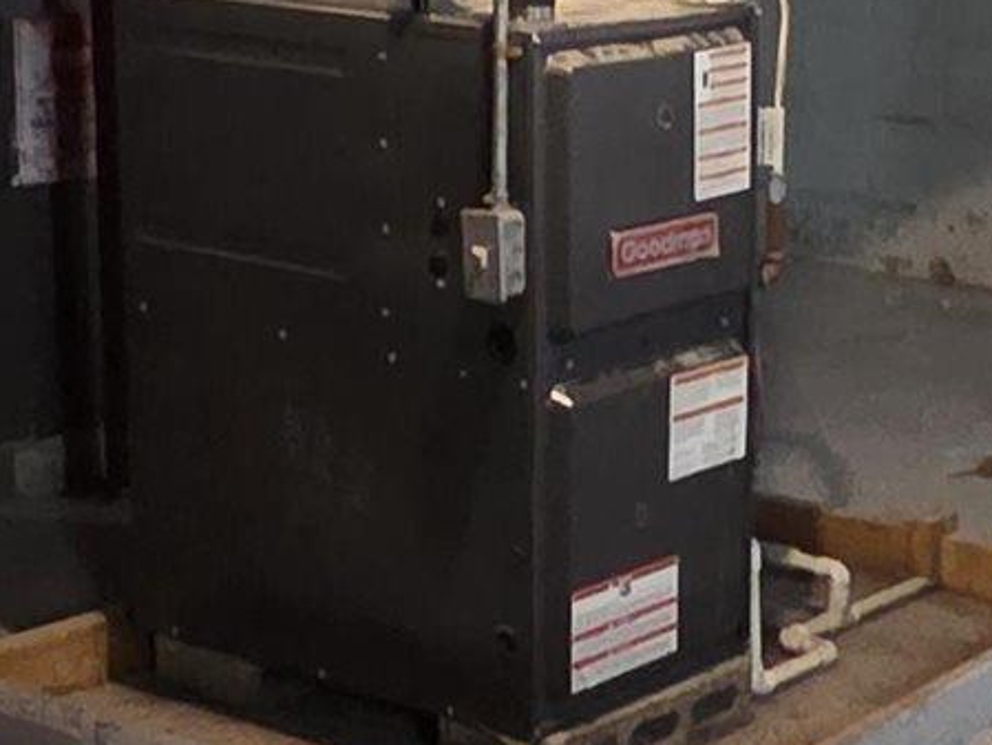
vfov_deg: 16.6
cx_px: 988
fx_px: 2551
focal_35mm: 89
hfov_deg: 21.3
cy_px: 343
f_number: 2.2
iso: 1250
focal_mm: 2.2
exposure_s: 1/30
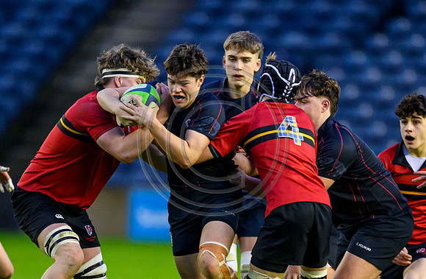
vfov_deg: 1.2
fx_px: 13634
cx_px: 203
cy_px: 277
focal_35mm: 1159
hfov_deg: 1.8
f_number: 4
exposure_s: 1/1000
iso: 8000
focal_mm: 560
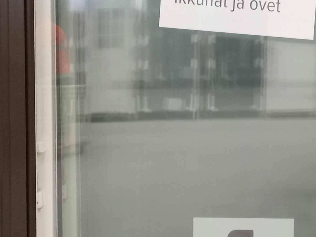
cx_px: 371
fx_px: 867
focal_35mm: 95
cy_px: 139
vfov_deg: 15.6
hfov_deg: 19.5
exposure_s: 1/20
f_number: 1.8
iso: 1462
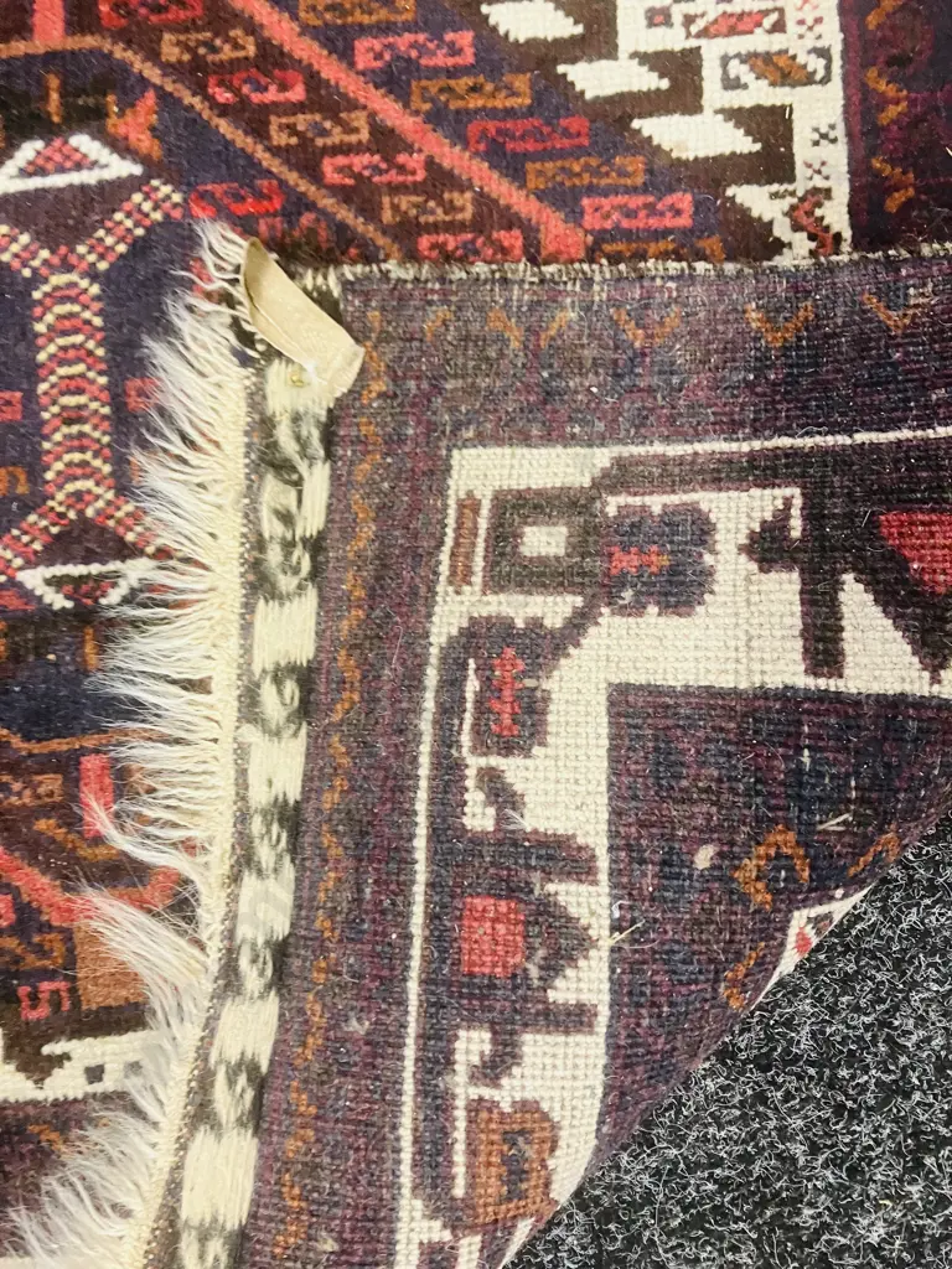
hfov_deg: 49.7
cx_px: 476
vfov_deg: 63.4
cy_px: 634
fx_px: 1027
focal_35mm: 28
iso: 250
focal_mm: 3.99
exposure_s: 1/33
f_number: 1.8
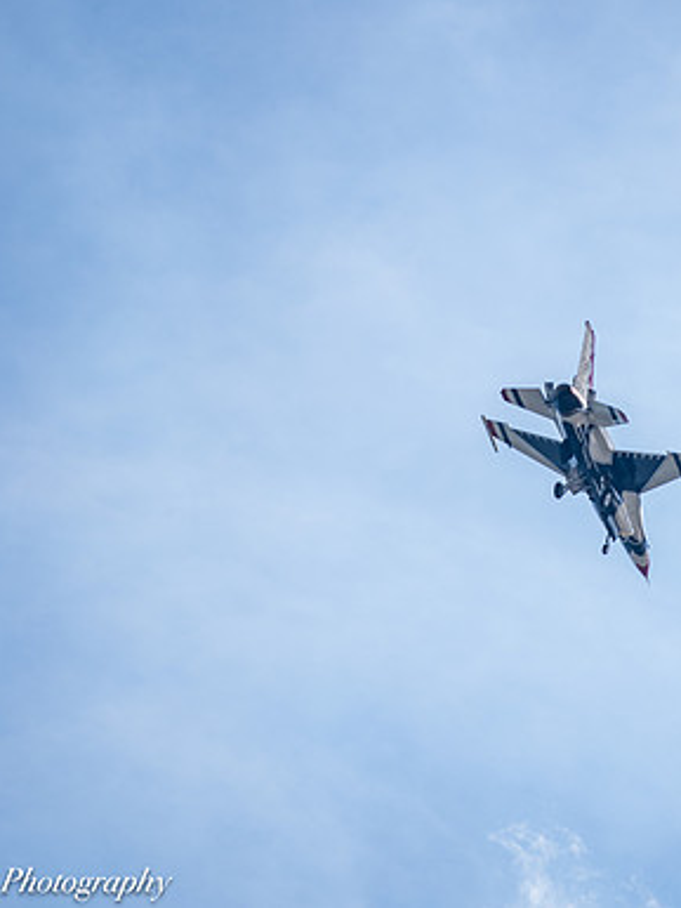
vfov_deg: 5.7
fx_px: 9123
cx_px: 525
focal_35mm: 348
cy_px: 454
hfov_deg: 4.3
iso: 100
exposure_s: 1/1000
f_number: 5
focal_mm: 200
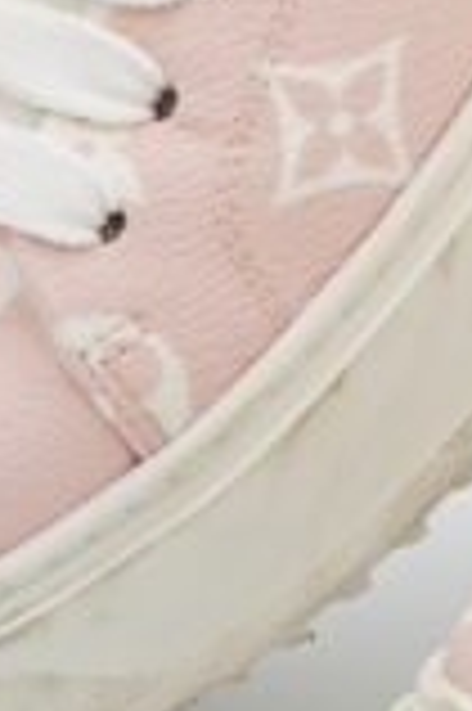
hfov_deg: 4.2
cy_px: -387
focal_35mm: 325
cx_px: 978
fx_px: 6405
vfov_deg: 6.3
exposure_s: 1/15
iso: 640
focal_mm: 50
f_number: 6.3
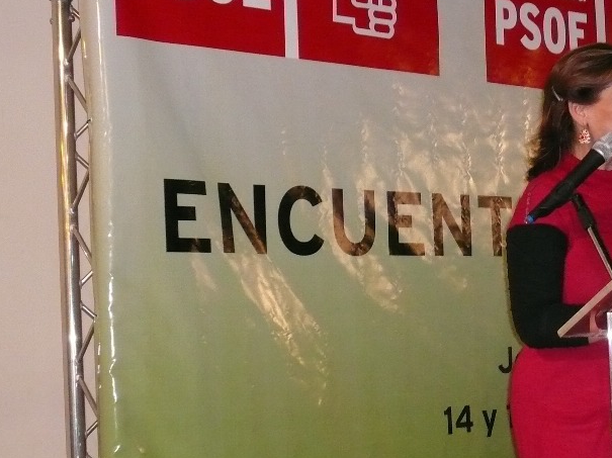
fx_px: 1467
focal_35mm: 83
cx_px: 479
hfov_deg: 23.3
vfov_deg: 17.8
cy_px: 252
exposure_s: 1/30
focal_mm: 8.1
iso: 320
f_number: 3.6
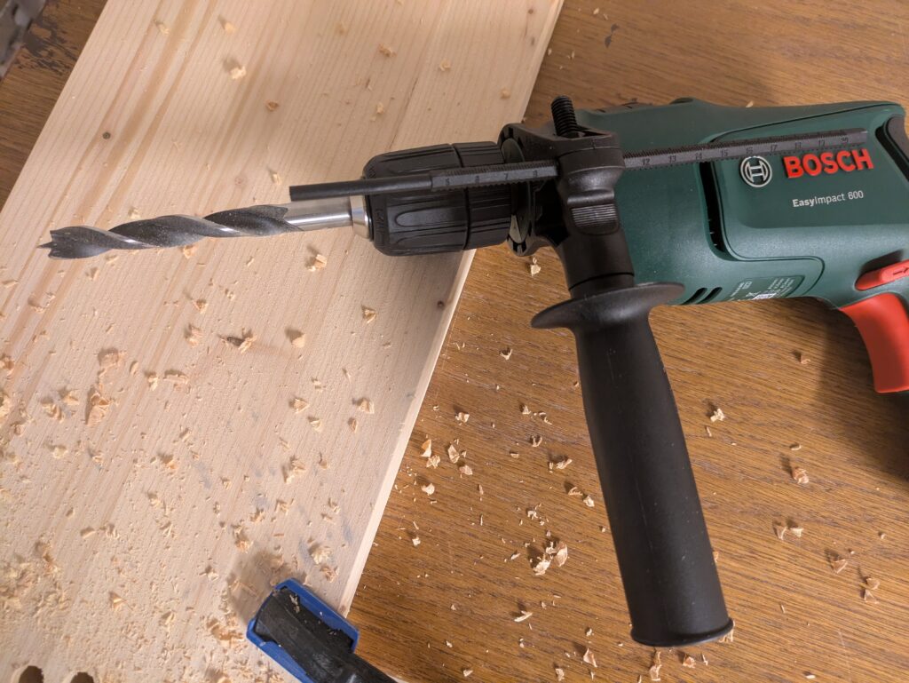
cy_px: 342
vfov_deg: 54.9
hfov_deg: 69.4
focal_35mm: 25
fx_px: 657
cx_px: 454
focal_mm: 5.43
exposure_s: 1/25
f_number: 1.89
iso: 558
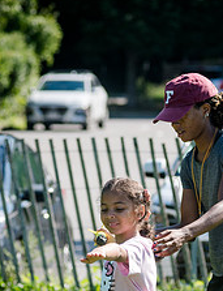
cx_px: 140
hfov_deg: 4.1
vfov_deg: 5.3
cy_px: 255
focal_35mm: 370
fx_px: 3134
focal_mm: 120
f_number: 4
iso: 200
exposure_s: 1/1000
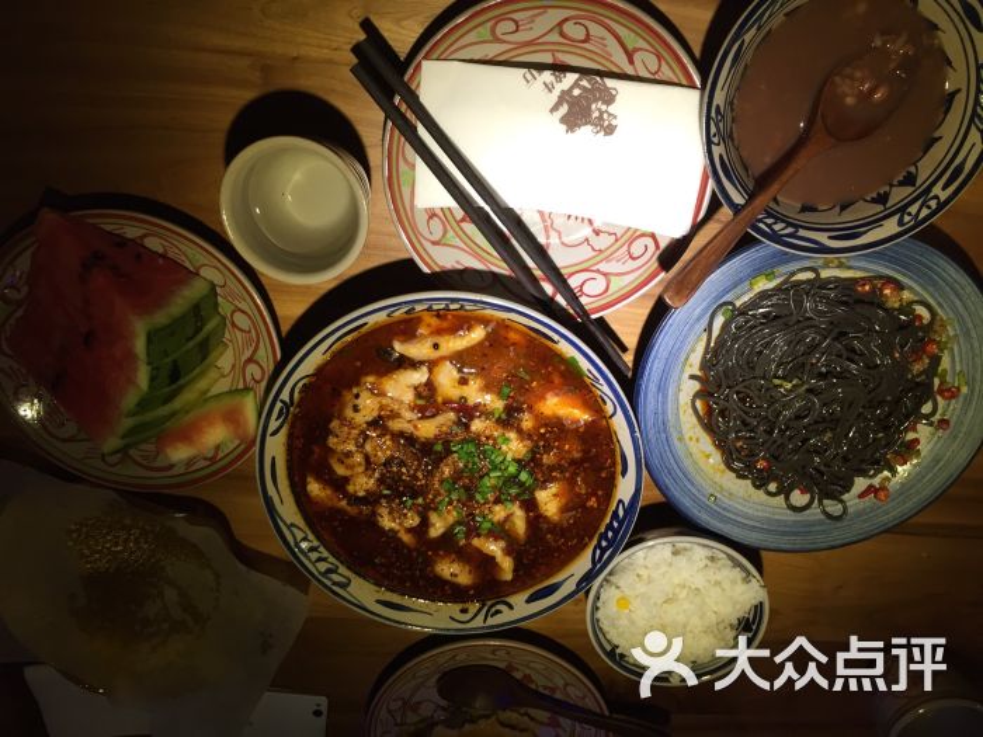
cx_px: 492
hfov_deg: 61.7
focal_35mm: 29
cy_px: 368
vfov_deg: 48.2
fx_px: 824
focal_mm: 4.15
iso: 50
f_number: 2.2
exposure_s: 1/33
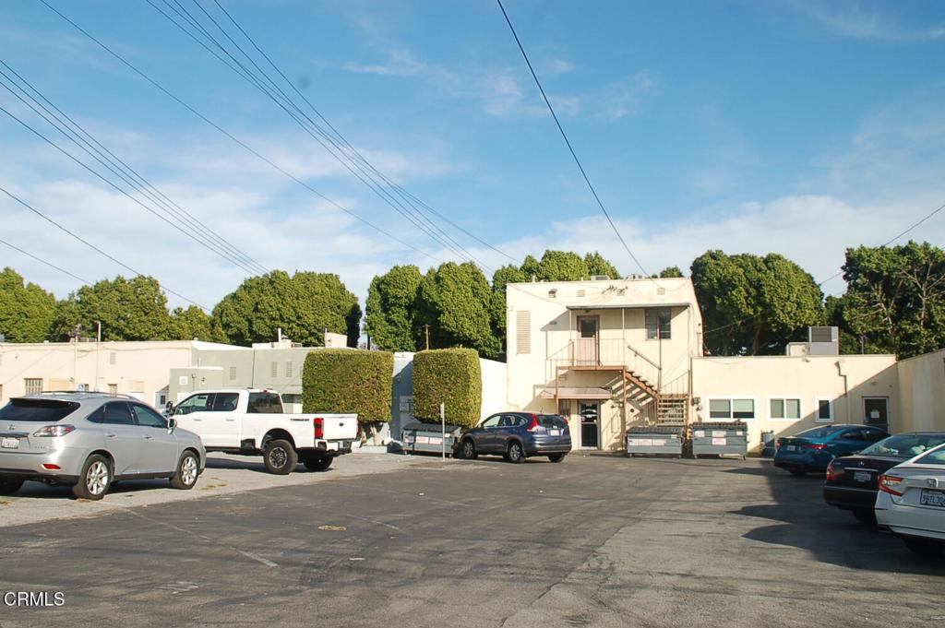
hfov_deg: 51.3
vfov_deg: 35.4
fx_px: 984
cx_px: 472
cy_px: 314
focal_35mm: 38
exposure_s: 1/400
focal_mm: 25
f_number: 10
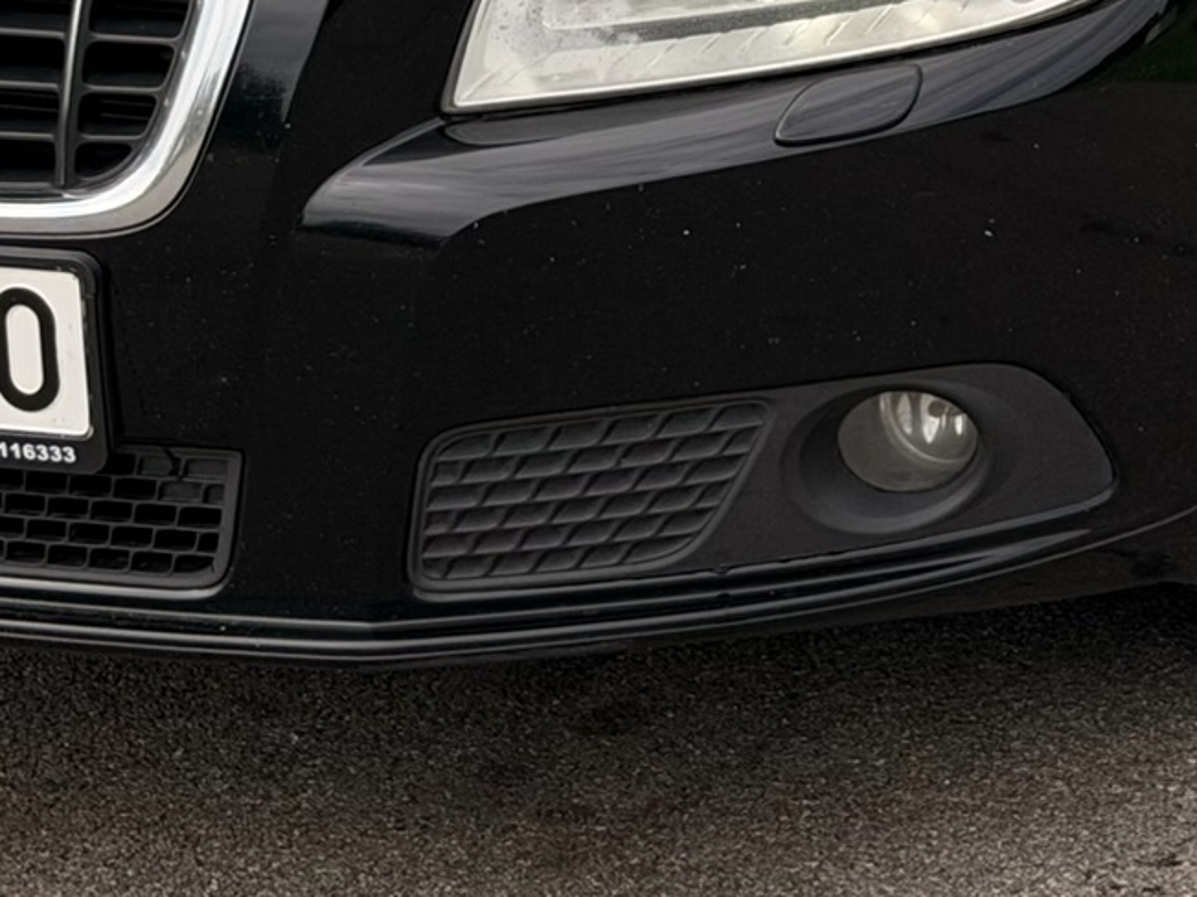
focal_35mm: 151
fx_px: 5221
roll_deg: -0.6
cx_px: 747
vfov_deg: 9.6
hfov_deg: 13.1
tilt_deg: -11.5
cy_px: -360
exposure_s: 1/2762
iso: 64
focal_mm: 6.76
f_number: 1.78
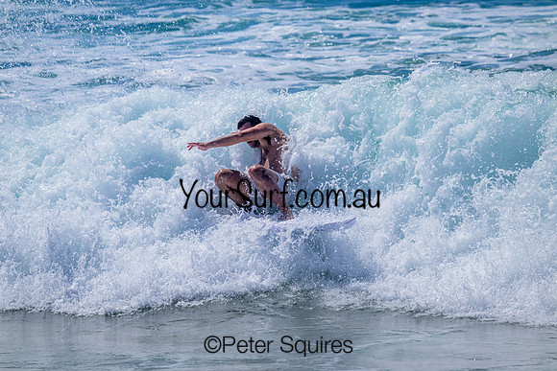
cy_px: 186
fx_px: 7119
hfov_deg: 4.5
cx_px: 278
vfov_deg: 3.0
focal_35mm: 460
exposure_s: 1/2000
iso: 320
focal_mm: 460
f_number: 11
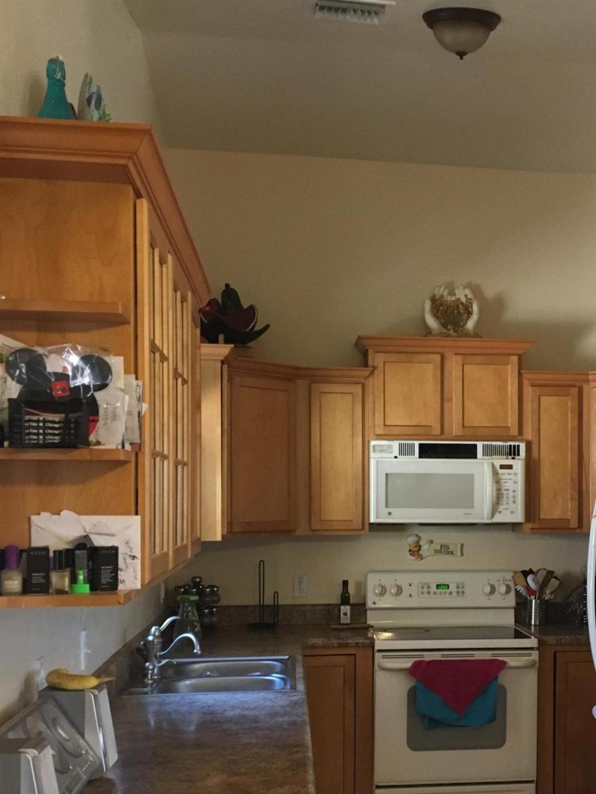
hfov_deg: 28.9
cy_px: 514
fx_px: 1125
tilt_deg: +0.2
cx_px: 487
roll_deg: +0.3
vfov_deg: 38.6
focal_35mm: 49
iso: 100
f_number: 2.2
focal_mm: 4.15
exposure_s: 1/30
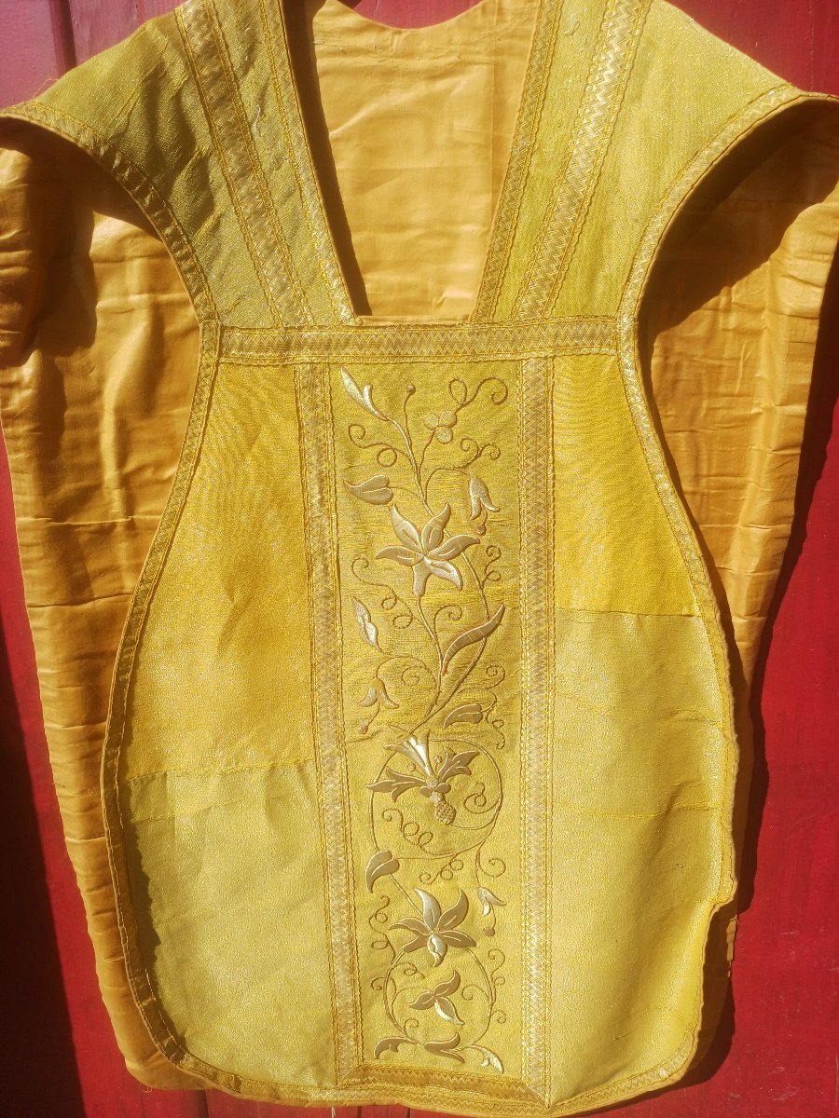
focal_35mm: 25
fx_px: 808
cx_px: 420
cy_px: 559
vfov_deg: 69.4
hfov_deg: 54.9
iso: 50
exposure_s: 1/1460
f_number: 1.8
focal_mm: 4.65
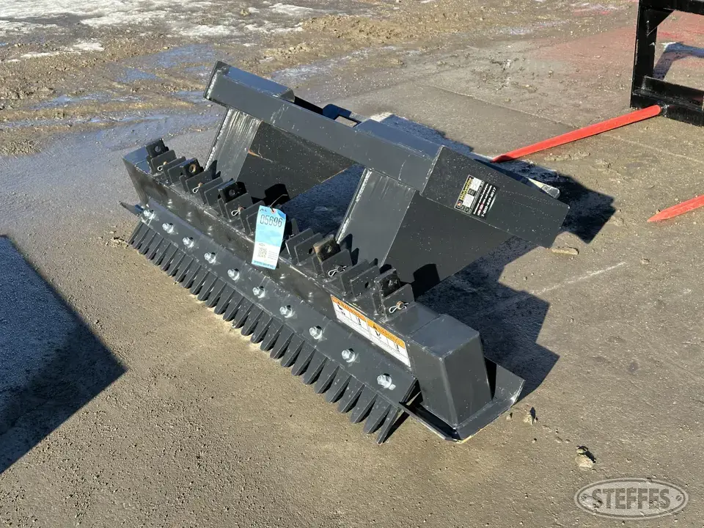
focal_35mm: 48
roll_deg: +2.5
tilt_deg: -24.6
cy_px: 264
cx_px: 352
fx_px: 976
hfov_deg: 39.7
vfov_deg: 30.3
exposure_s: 1/1339
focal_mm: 6.86
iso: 64
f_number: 1.78
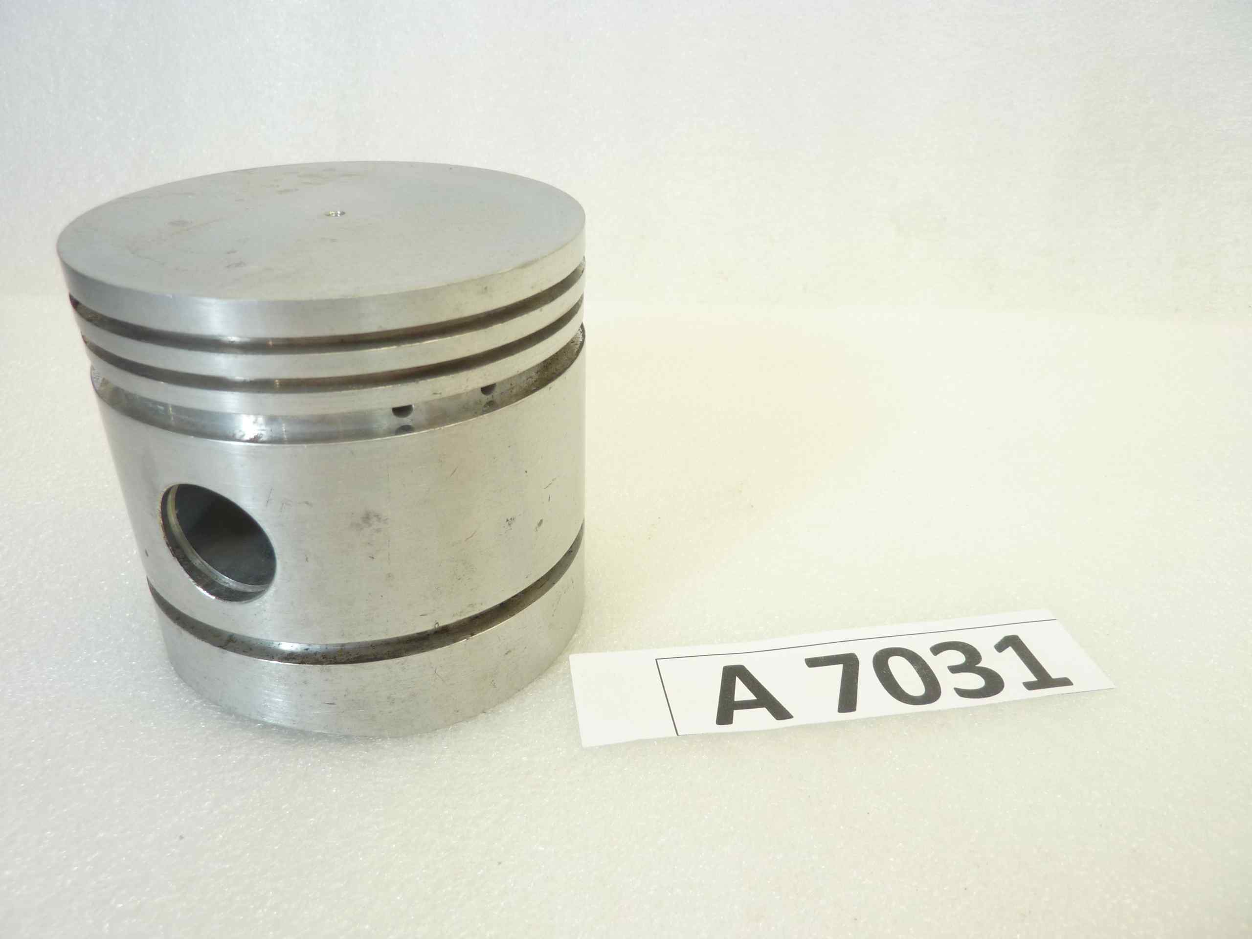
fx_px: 904
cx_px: 626
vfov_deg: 54.9
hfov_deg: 69.4
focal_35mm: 25
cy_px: 470
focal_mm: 4.1
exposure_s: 1/25
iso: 80
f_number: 3.3
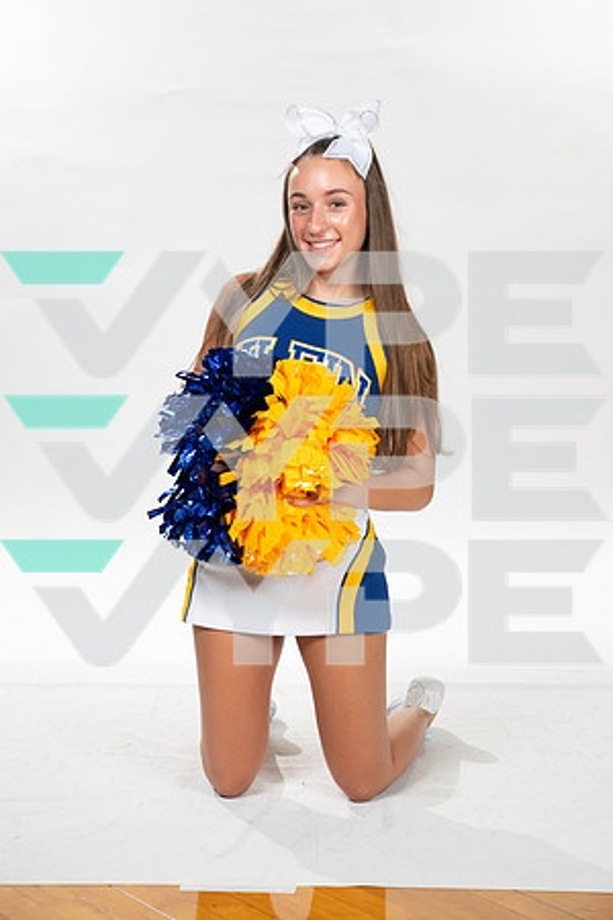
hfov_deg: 19.5
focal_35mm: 70
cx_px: 306
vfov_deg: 28.8
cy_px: 460
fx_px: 1788
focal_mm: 70
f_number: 7.1
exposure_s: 1/320
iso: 800
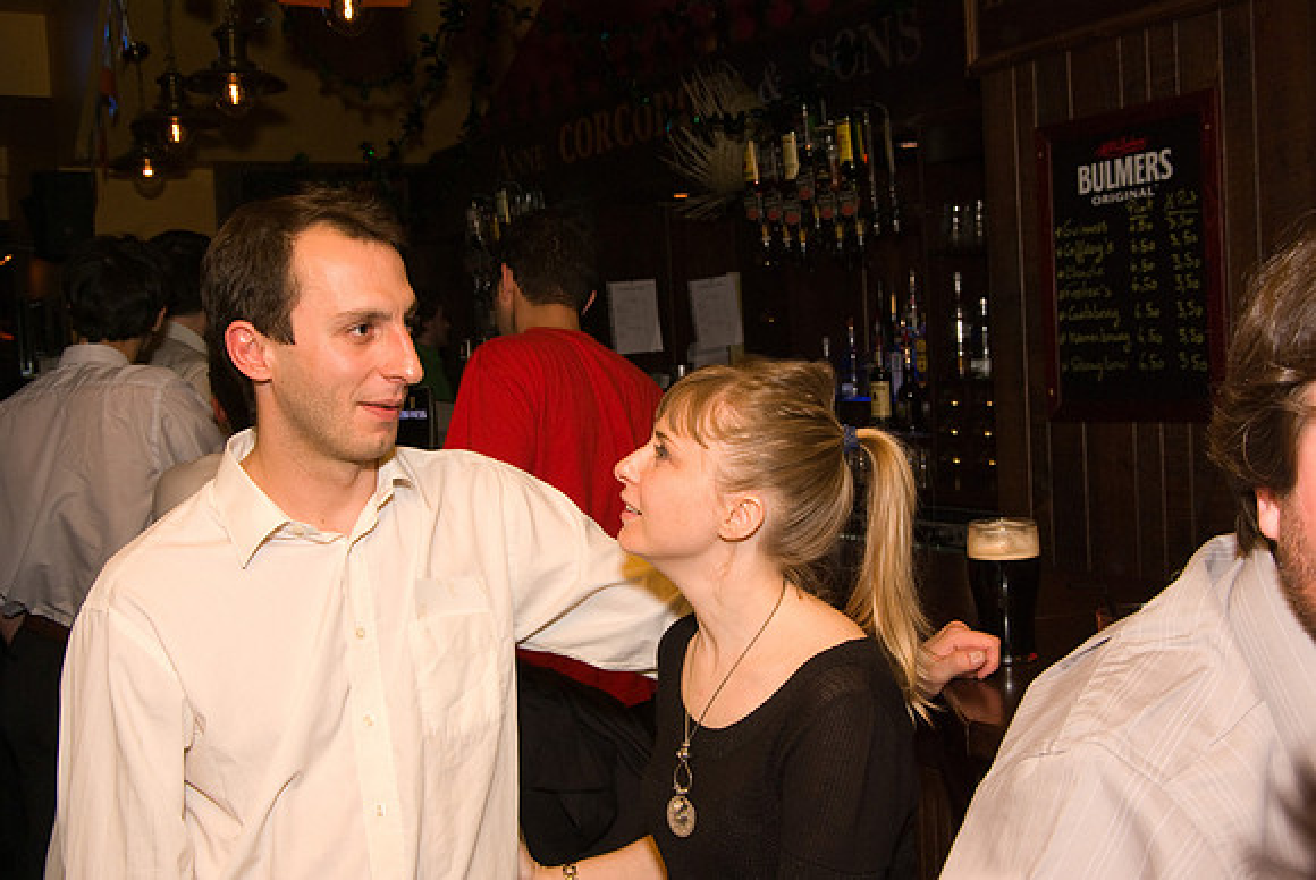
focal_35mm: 39
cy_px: 440
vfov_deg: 34.3
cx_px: 658
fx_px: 1427
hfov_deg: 49.5
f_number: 6.7
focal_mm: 26
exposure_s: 1/45
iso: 400
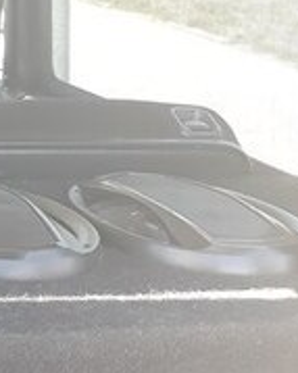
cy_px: 424
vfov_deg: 18.9
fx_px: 1070
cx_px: -338
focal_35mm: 97
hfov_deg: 13.2
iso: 64
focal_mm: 3.6
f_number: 1.9
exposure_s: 1/50
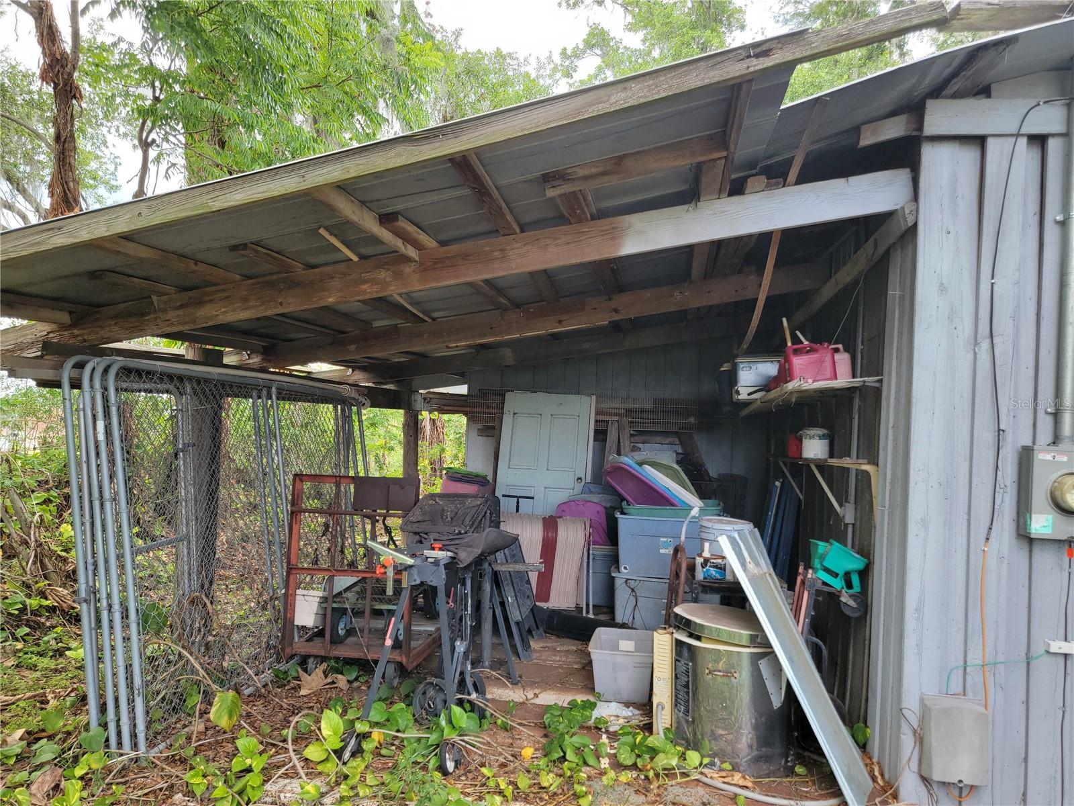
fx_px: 745
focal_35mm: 24
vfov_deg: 56.8
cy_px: 403
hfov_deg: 71.6
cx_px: 537
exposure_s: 1/120
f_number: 1.8
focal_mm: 6.7
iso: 40
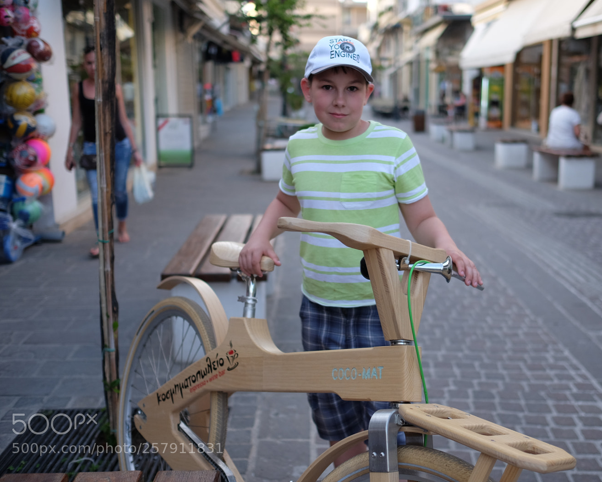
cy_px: 240
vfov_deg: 37.3
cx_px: 350
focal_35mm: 40
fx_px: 713
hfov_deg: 45.6
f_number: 1.4
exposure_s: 1/850
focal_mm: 23
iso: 200
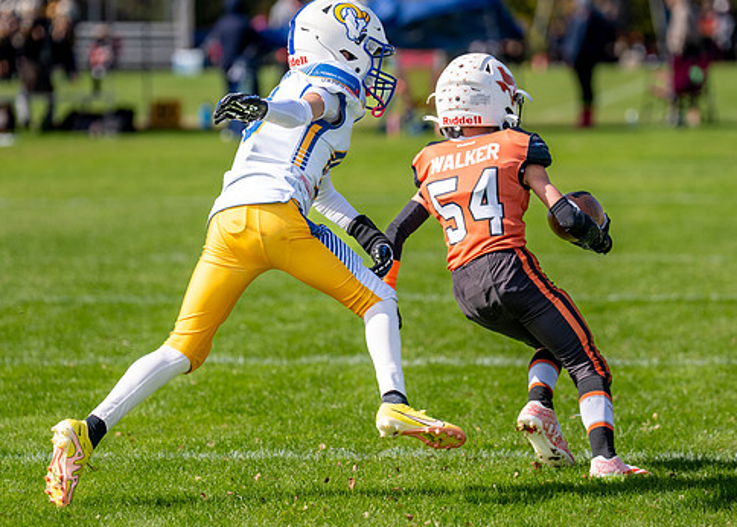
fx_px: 5297
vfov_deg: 5.7
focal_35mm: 253
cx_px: 411
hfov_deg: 8.0
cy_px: 234
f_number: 2.8
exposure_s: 1/2500
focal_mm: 156
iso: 160
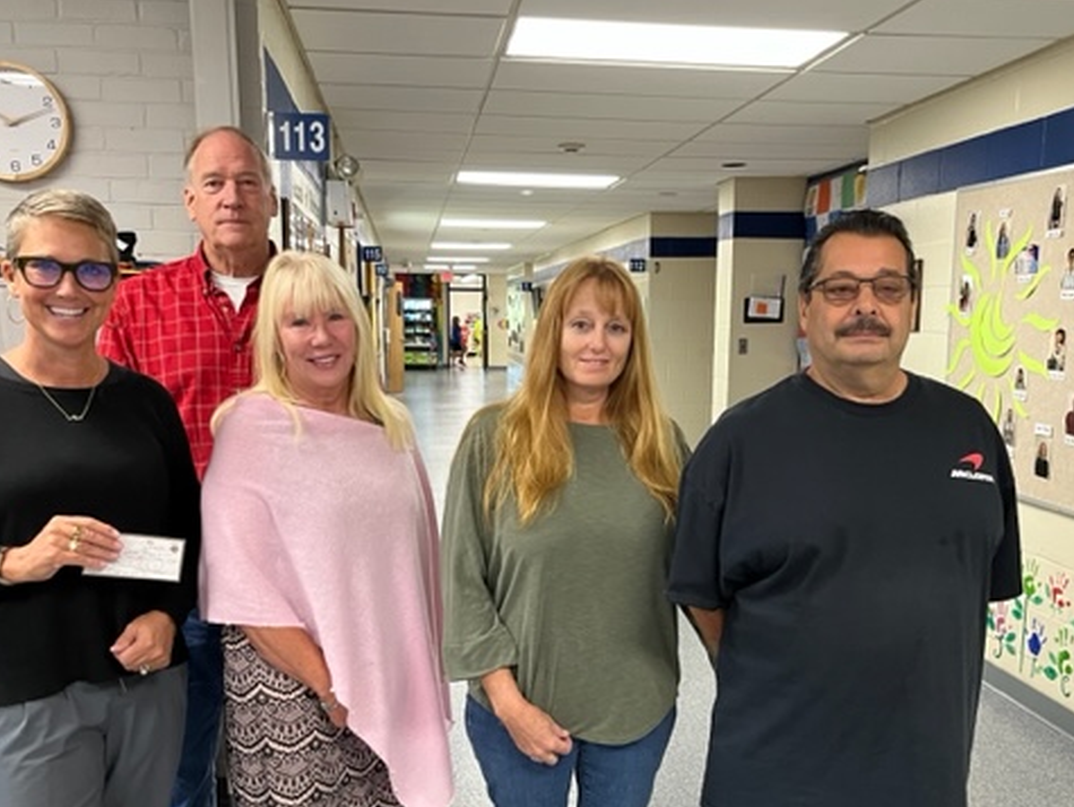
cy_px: 500
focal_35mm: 35
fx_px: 1087
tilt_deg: -9.5
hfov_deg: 52.6
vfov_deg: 40.5
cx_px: 552
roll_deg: -0.6
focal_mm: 5.1
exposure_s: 1/60
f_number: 1.6
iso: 250
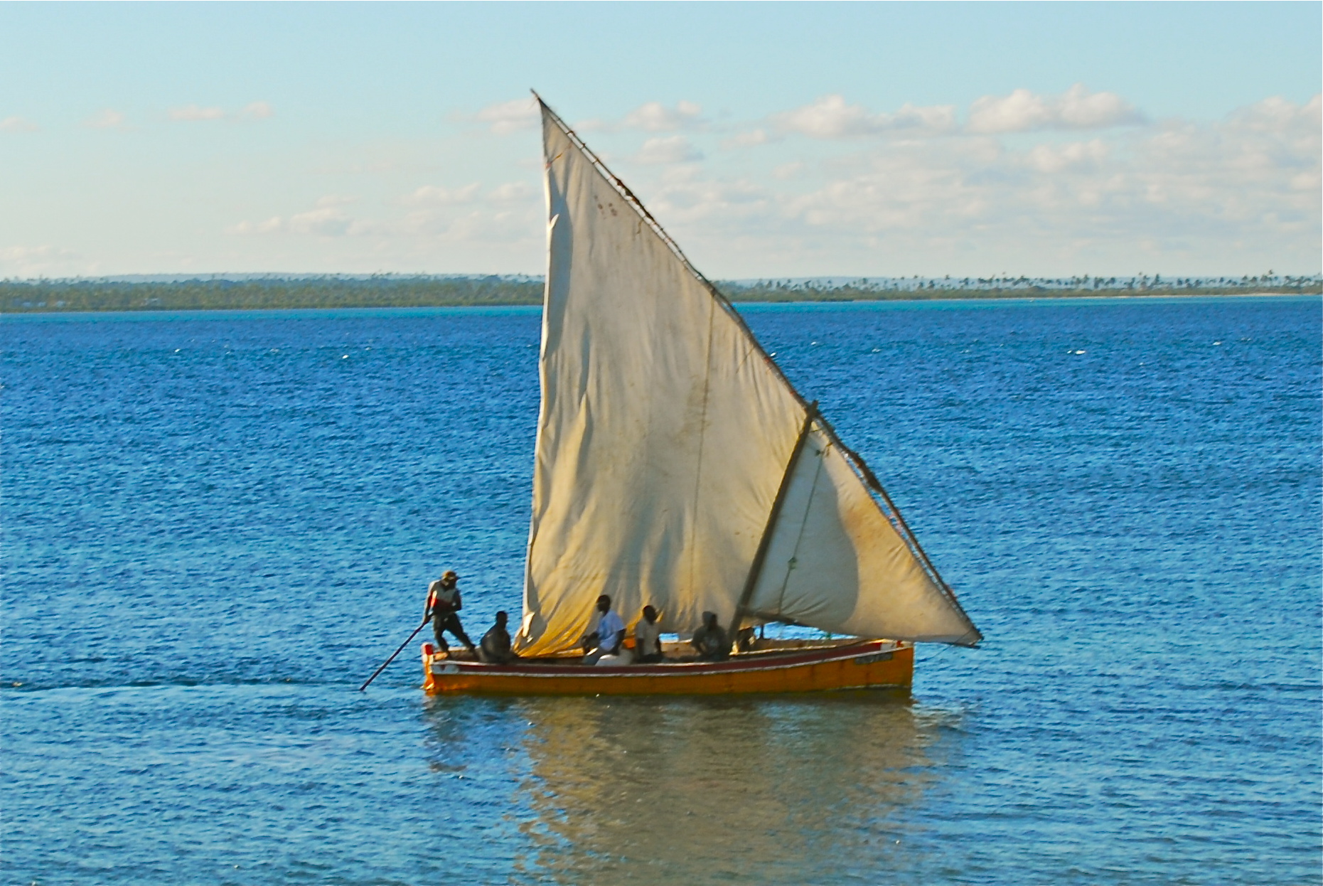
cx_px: 662
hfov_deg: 27.0
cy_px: 443
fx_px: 2760
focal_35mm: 75
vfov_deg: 18.2
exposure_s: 1/180
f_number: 7.1
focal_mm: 50
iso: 100
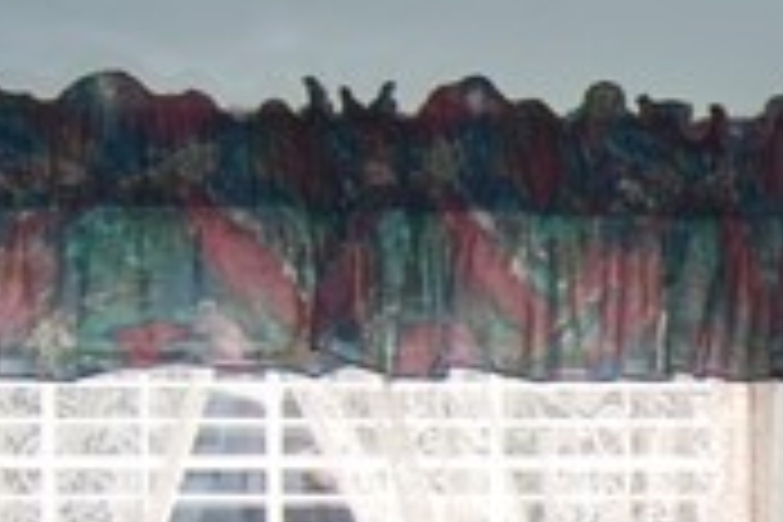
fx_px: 4872
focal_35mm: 224
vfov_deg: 6.1
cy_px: 796
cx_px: 1546
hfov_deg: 8.7
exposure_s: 1/160
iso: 100
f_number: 4
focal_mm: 24
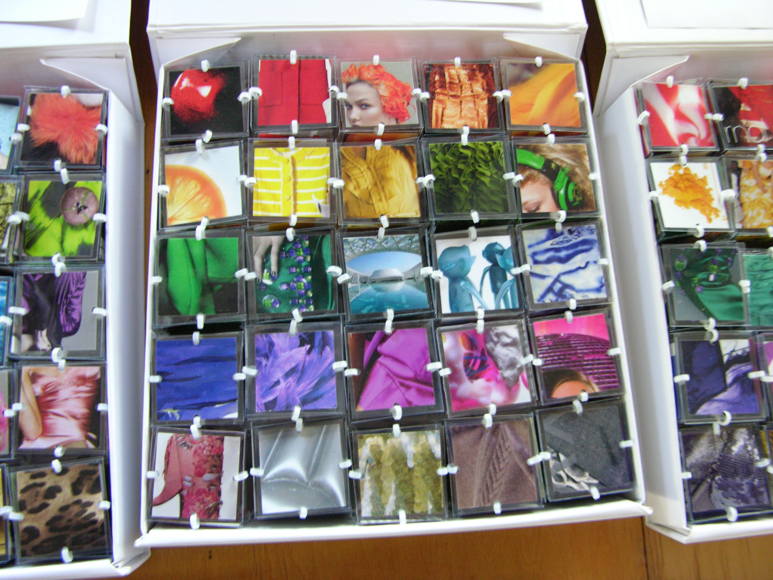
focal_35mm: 35
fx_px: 782
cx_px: 386
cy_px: 290
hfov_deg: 52.6
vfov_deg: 40.7
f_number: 2.8
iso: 200
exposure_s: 1/1.8
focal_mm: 8.9
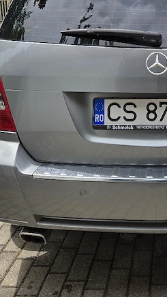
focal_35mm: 46
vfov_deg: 43.0
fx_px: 362
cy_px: 69
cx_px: 157
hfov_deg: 25.0
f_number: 1.8
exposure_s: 1/5000
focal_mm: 5.4
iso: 80
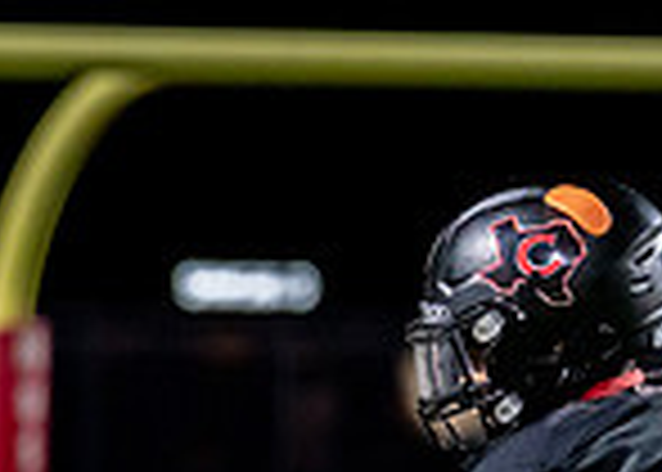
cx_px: -366
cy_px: 812
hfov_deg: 3.3
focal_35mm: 615
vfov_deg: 2.3
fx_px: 11563
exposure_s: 1/1250
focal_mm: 124
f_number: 2.8
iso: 3200
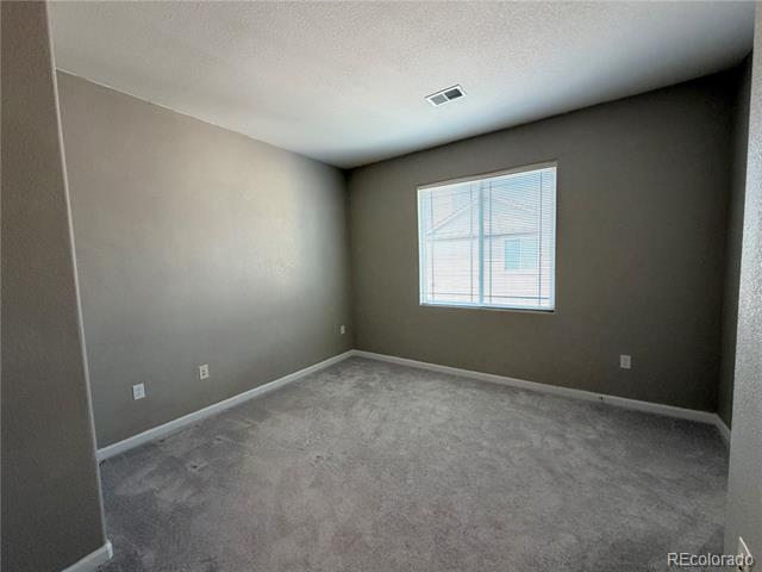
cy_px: 286
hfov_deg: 102.1
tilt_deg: -3.3
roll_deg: +1.5
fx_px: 308
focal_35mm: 14
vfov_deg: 85.7
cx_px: 381
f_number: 2.2
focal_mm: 2.22
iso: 200
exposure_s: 1/121
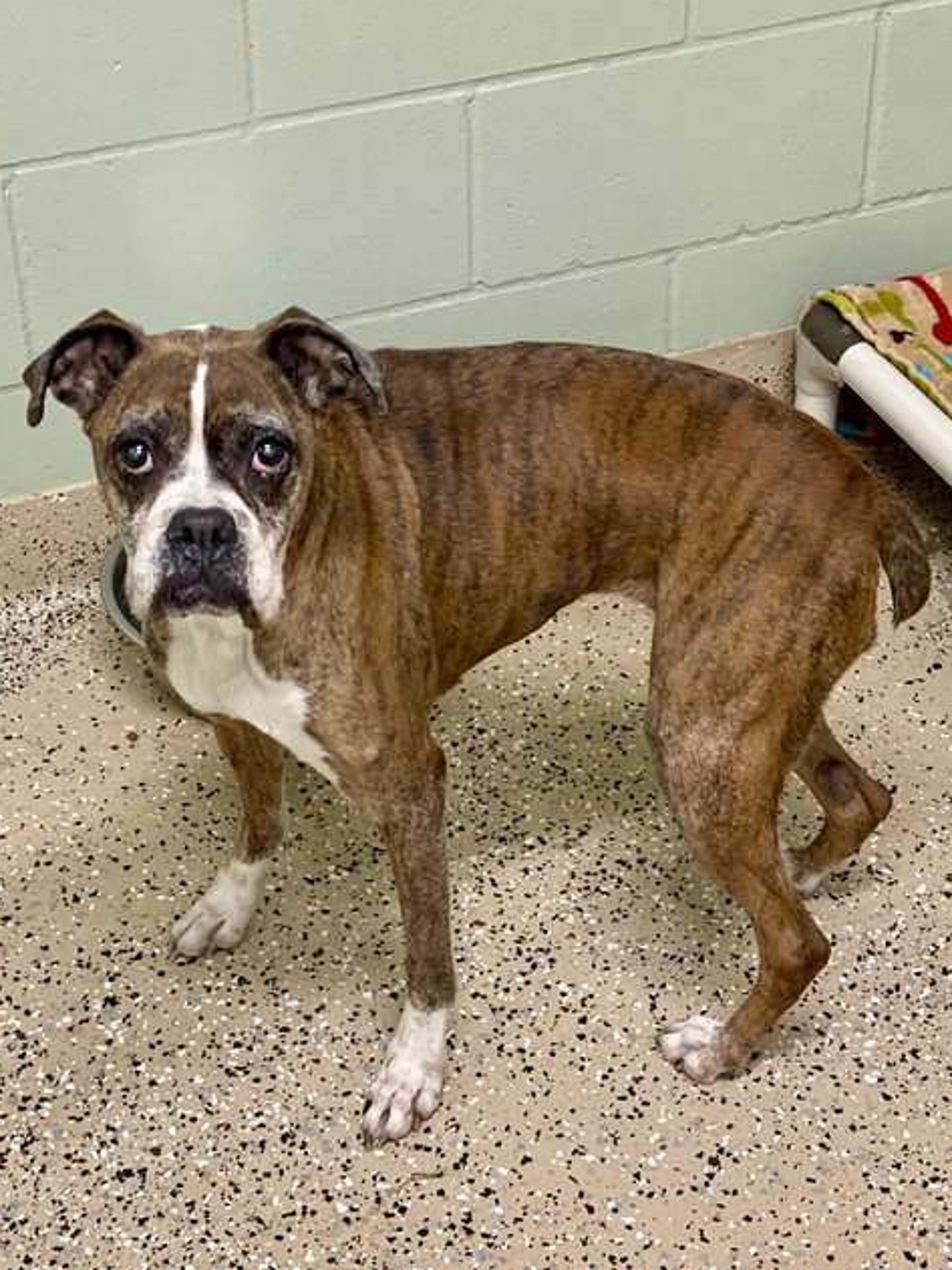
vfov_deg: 34.9
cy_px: 617
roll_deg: -0.4
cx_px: 479
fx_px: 2017
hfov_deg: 26.6
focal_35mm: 55
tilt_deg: -36.0
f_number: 2
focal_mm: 6
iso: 200
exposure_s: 1/40
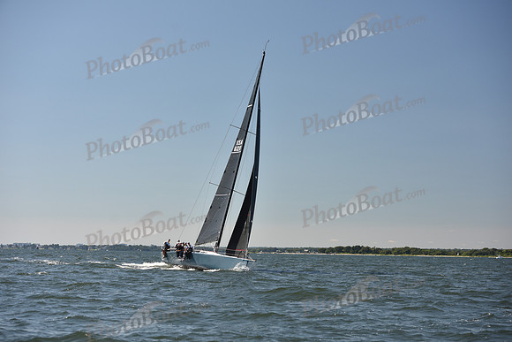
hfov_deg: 27.0
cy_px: 171
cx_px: 256
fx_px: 1067
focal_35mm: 75
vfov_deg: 18.2
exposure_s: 1/800
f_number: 4.5
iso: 250
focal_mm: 75
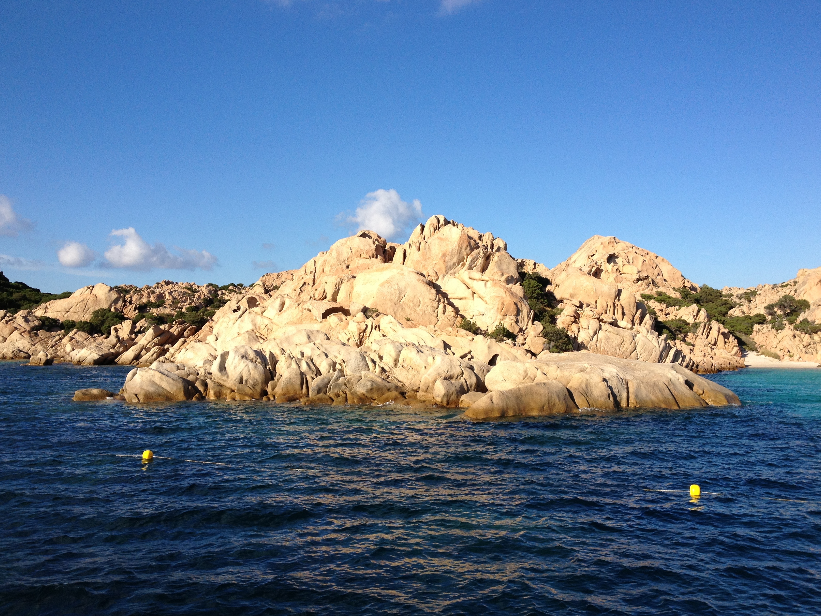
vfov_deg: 39.7
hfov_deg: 51.4
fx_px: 854
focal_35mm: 36
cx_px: 413
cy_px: 300
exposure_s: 1/1905
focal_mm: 4.28
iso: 64
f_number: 2.4
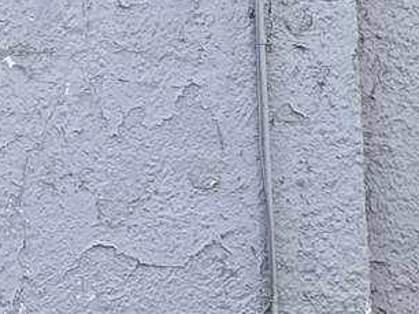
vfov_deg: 7.2
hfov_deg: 9.2
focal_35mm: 201
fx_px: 2431
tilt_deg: +7.8
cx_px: -446
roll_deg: +0.0
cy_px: -244
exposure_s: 1/294
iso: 64
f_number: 1.78
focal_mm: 6.76
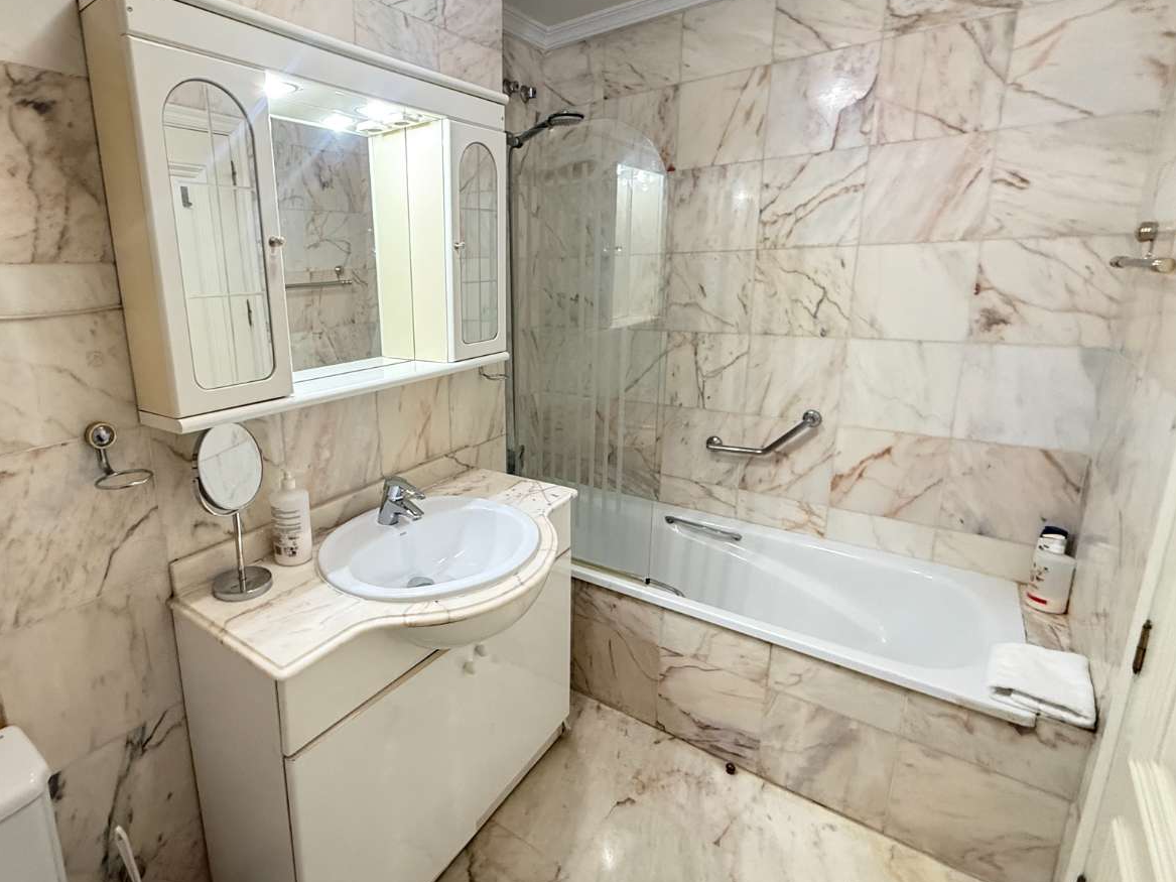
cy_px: 407
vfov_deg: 71.5
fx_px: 611
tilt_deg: -13.0
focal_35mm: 18
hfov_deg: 86.2
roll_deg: +1.7
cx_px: 446
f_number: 2.2
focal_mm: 2.22
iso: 500
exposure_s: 1/50
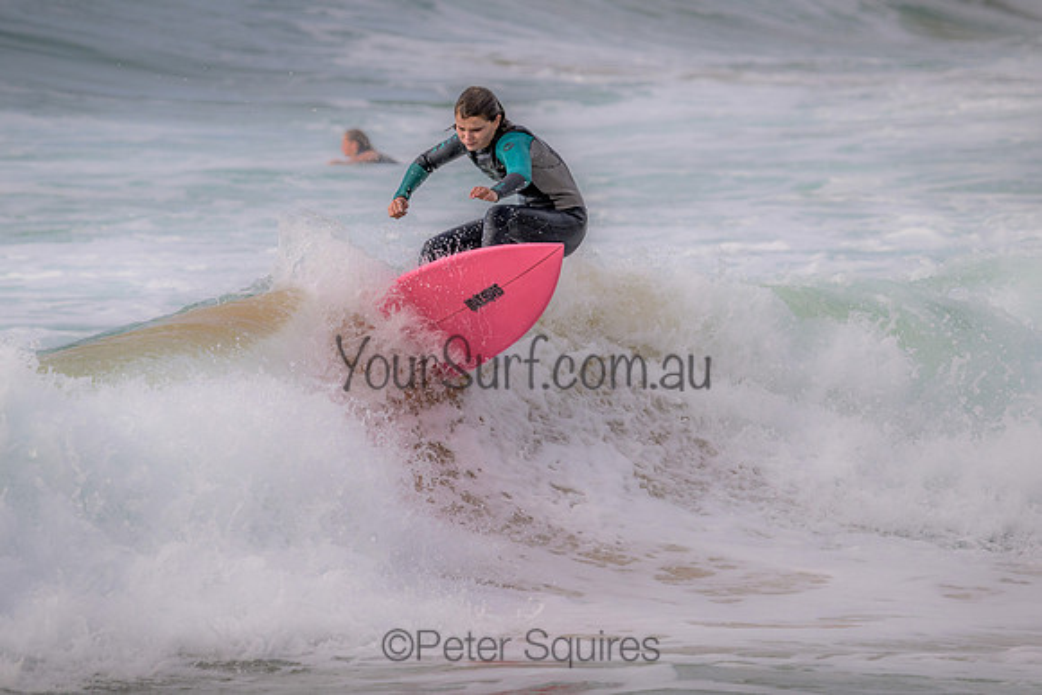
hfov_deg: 3.9
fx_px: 15315
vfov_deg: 2.6
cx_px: 500
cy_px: 343
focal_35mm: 529
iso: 900
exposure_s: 1/2000
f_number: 10
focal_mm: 460
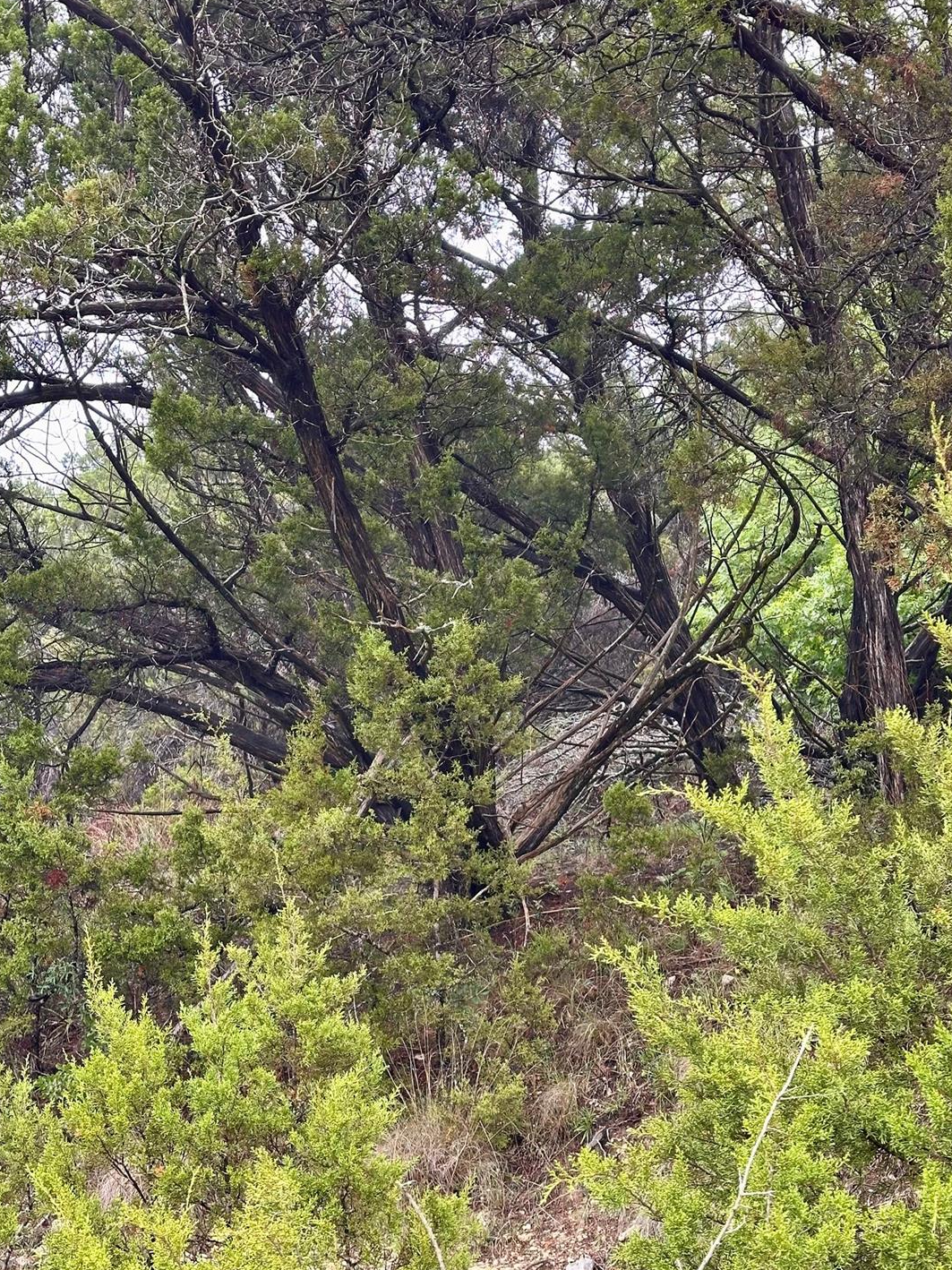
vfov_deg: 36.8
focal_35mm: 52
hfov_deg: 28.0
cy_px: 655
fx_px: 1907
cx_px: 483
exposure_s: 1/281
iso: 64
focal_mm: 6.86
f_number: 1.78
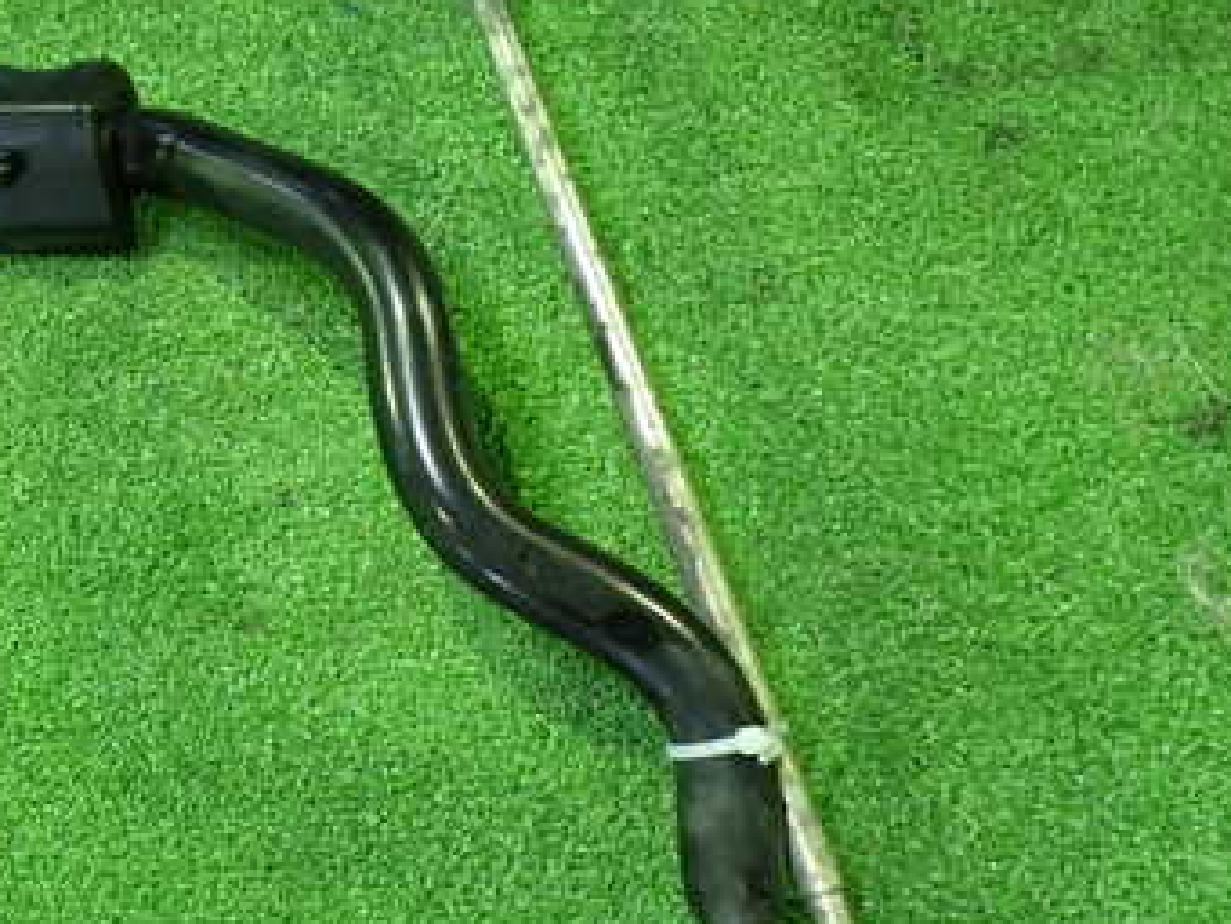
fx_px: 1885
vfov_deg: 27.5
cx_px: 170
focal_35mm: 53
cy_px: 453
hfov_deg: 34.5
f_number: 2.3
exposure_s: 1/30
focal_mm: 5.4
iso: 500
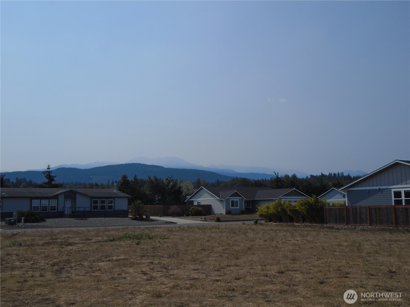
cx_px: 205
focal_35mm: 42
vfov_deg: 34.3
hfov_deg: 44.8
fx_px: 497
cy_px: 154
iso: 100
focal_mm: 7.4
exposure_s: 1/400
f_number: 10.3
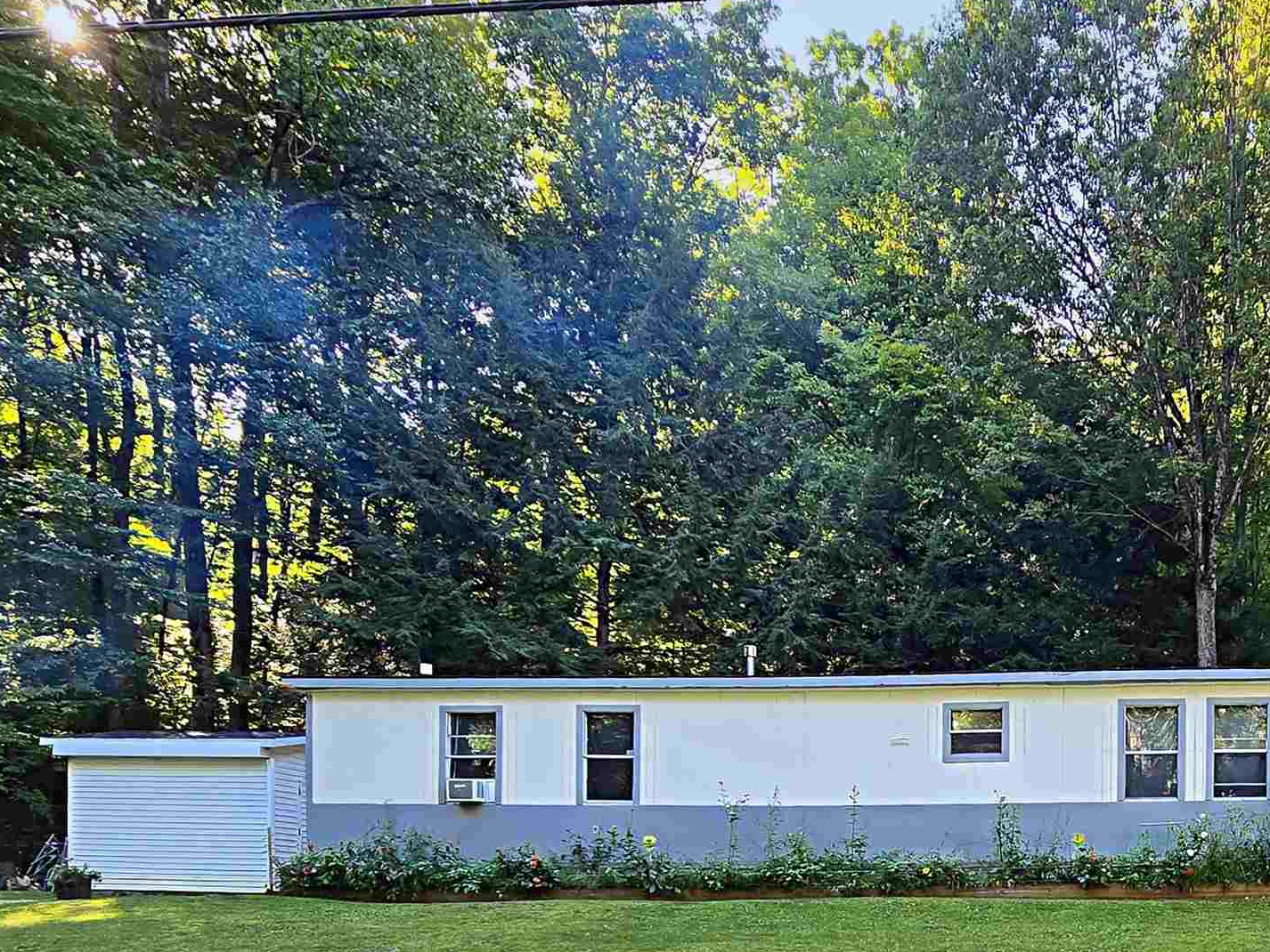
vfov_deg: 43.7
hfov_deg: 56.3
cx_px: 1102
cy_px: 918
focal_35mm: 28
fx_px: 1027
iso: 80
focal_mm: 2.2
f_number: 2.2
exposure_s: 1/120
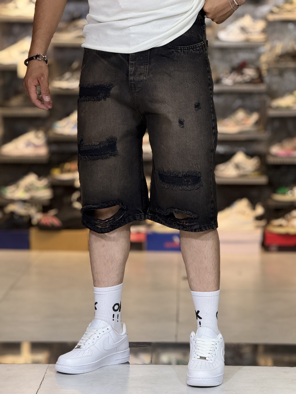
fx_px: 1368
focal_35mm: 120
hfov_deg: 12.3
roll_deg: -0.8
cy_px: 197
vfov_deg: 16.4
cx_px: 148
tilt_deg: -6.1
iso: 160
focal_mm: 15.66
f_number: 2.8
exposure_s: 1/100
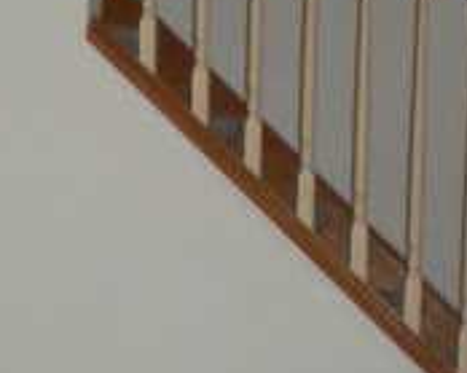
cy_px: 121
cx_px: -118
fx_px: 2362
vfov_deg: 9.0
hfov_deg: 11.0
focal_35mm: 171
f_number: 3.1
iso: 280
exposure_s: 1/60
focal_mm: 6.3
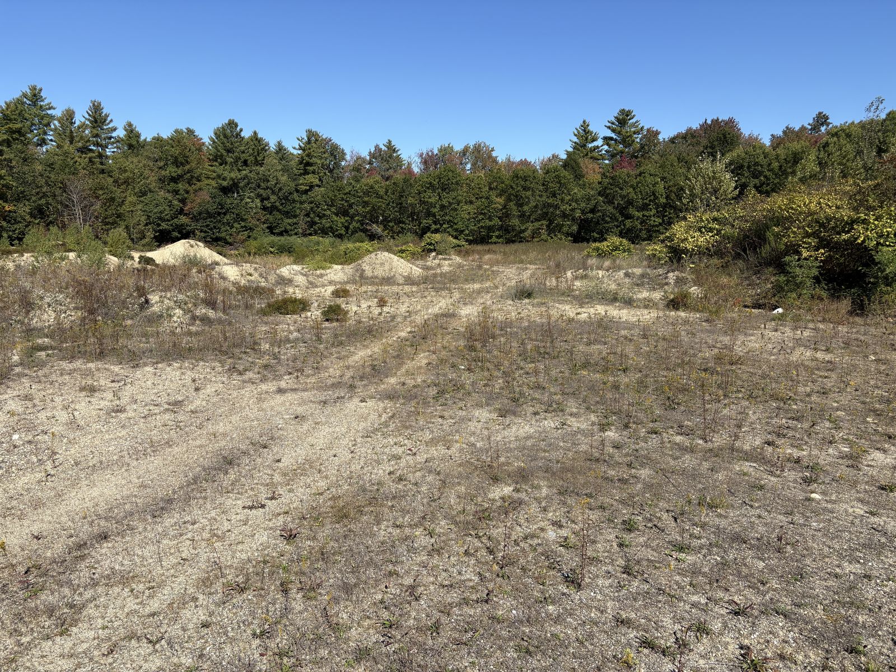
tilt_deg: -8.6
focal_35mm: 26
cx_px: 448
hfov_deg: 67.3
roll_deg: +0.6
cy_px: 336
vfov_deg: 53.1
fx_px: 673
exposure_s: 1/3279
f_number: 1.6
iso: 50
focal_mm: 5.96
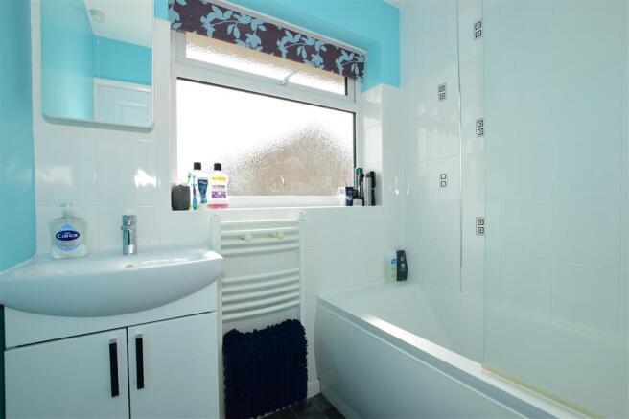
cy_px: 210
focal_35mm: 15
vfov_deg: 77.3
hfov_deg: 100.4
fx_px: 262
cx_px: 314
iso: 640
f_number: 14
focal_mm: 10
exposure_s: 1/200
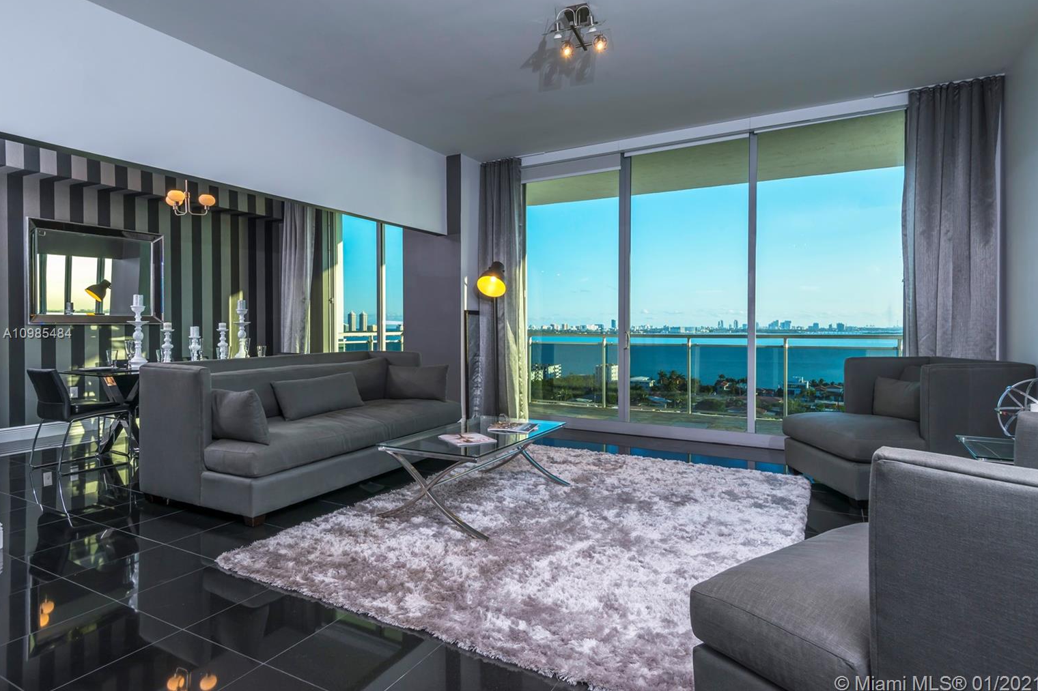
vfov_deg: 61.9
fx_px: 577
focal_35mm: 20
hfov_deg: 84.0
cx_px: 510
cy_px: 334
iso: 400
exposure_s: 1/30
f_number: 11
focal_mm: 19
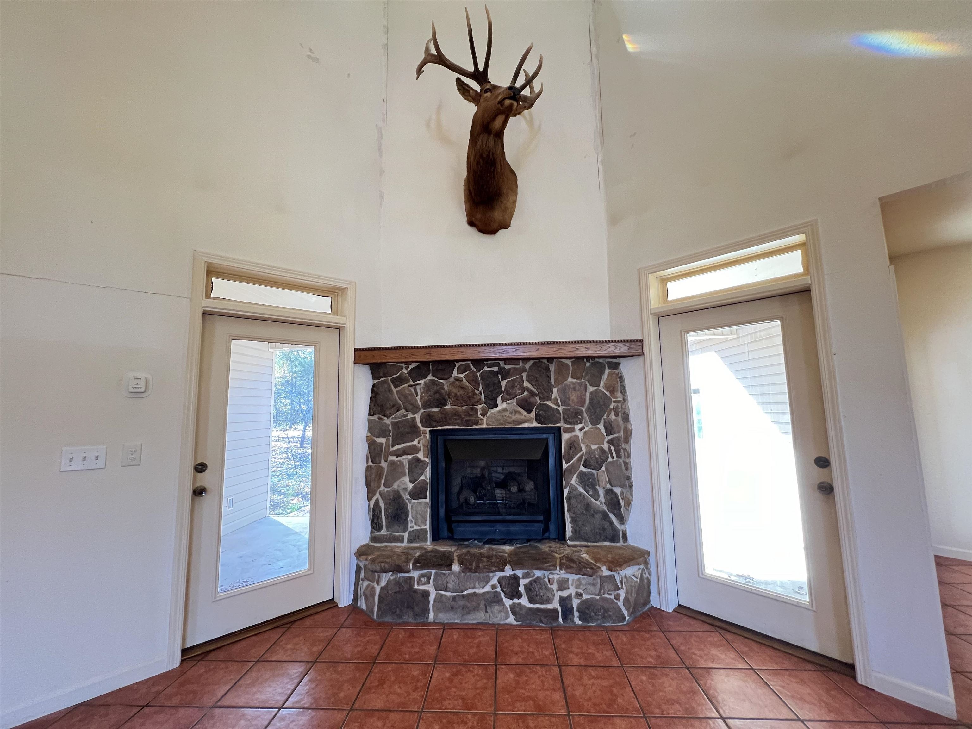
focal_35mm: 13
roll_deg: +0.7
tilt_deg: +7.1
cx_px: 486
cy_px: 364
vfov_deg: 89.9
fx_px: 365
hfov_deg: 106.2
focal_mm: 1.57
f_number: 1.8
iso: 250
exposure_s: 1/60
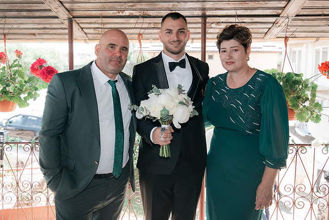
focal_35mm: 36
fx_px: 329
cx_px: 156
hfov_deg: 53.1
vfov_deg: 36.8
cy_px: 92
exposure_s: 1/250
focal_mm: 26
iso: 320
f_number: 3.5
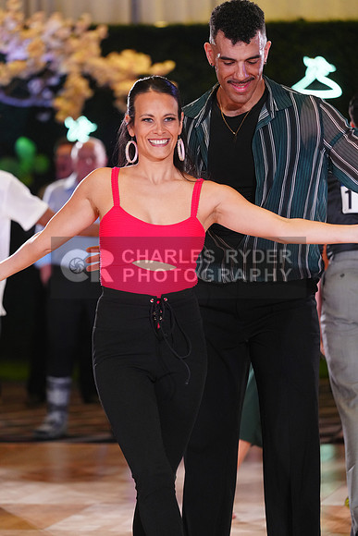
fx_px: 2594
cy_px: 268
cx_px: 179
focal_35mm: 174
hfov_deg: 7.9
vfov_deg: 11.8
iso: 2500
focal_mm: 174
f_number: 4
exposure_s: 1/400
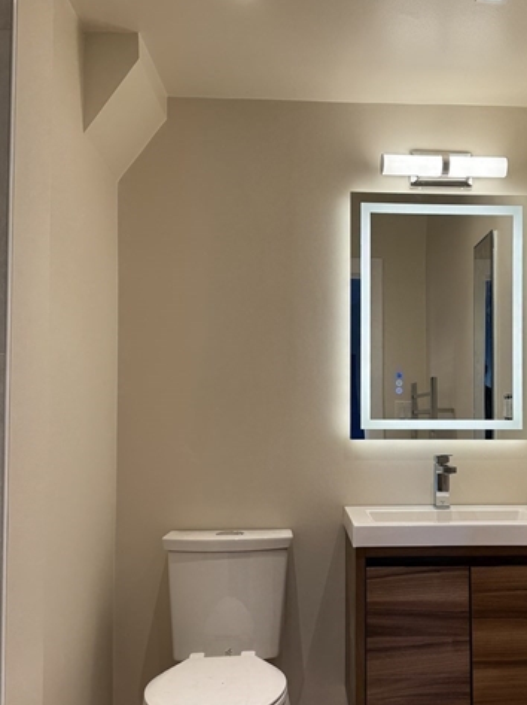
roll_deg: -0.1
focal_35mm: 39
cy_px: 399
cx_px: 369
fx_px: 793
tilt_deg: +2.3
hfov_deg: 36.2
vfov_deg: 47.8
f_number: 1.78
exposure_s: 1/120
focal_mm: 6.86
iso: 64
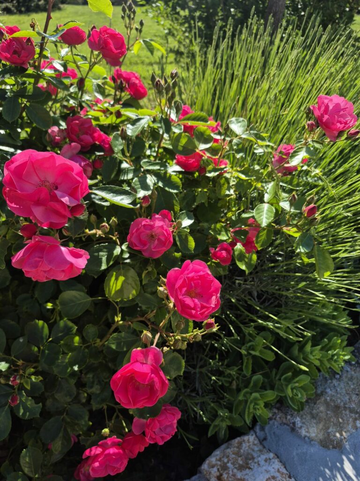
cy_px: 240
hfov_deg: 58.9
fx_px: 319
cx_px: 180
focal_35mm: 23
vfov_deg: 73.9
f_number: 1.8
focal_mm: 5.4
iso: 25
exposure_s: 1/1312
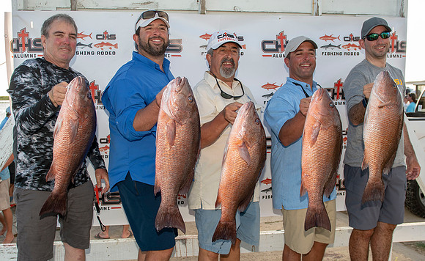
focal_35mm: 37
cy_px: 142
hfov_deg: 52.5
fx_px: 431
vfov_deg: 33.7
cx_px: 210
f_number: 4.5
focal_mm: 26
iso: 100
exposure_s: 1/160
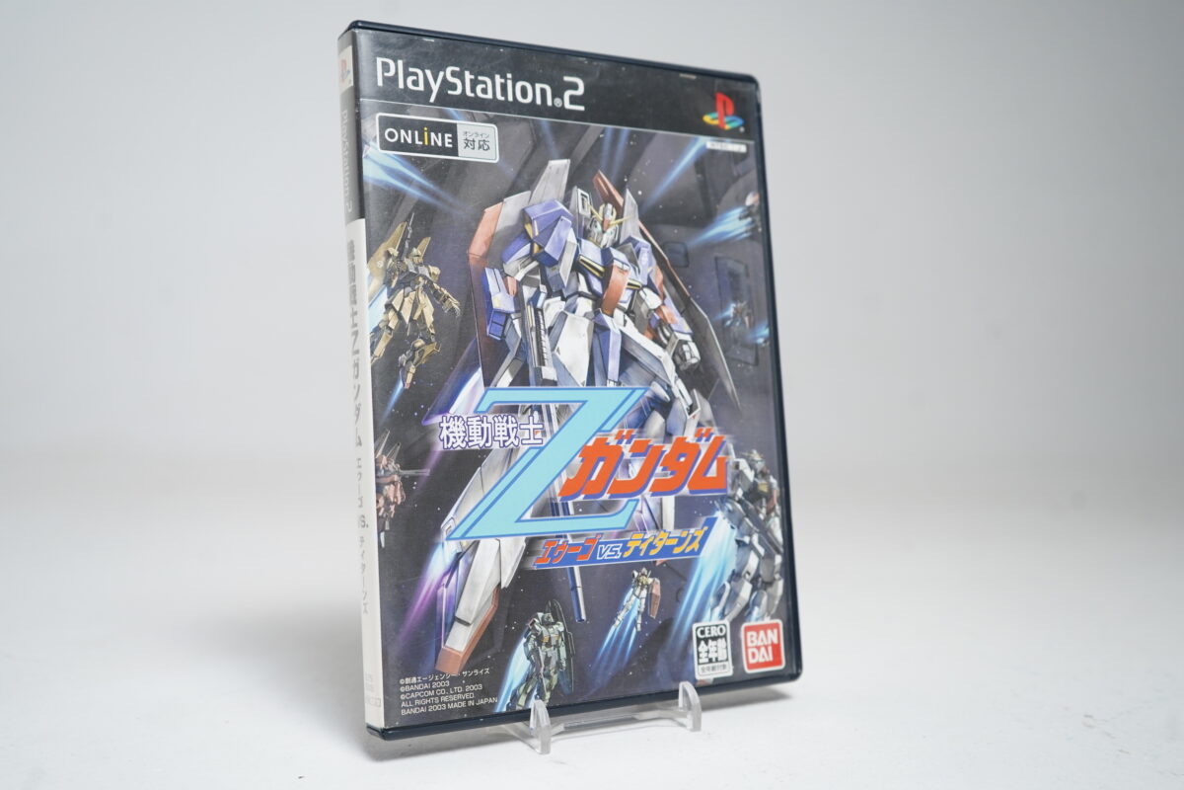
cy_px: 395
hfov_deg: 53.1
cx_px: 592
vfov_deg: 36.9
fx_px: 1184
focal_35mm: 36
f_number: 5
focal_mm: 36
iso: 800
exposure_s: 1/40
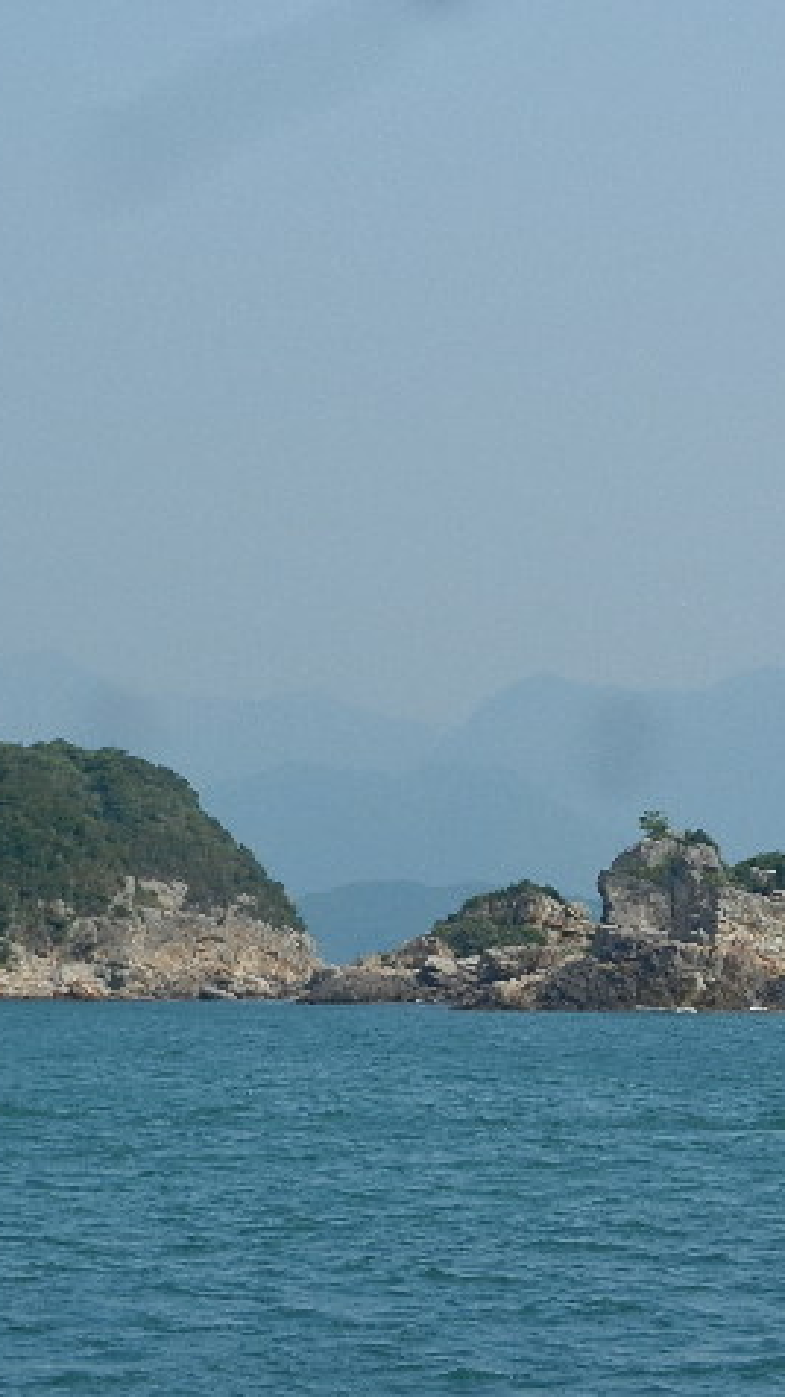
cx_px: 237
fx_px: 5741
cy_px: 700
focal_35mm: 155
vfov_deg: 13.9
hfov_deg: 7.8
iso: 160
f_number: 5
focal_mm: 19.1
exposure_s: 1/1250
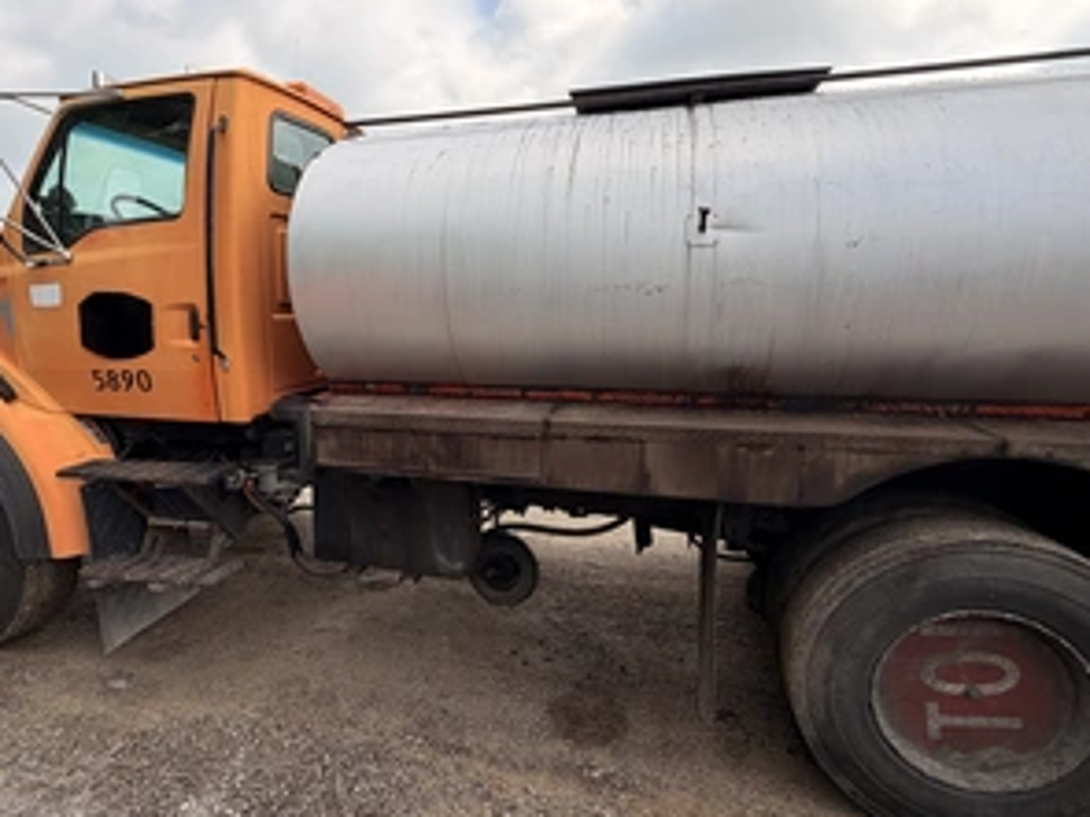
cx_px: 495
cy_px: 392
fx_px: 598
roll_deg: +1.4
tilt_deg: -5.4
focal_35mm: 19
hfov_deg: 84.5
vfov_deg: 68.6
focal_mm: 2.22
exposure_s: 1/770
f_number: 2.2
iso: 32
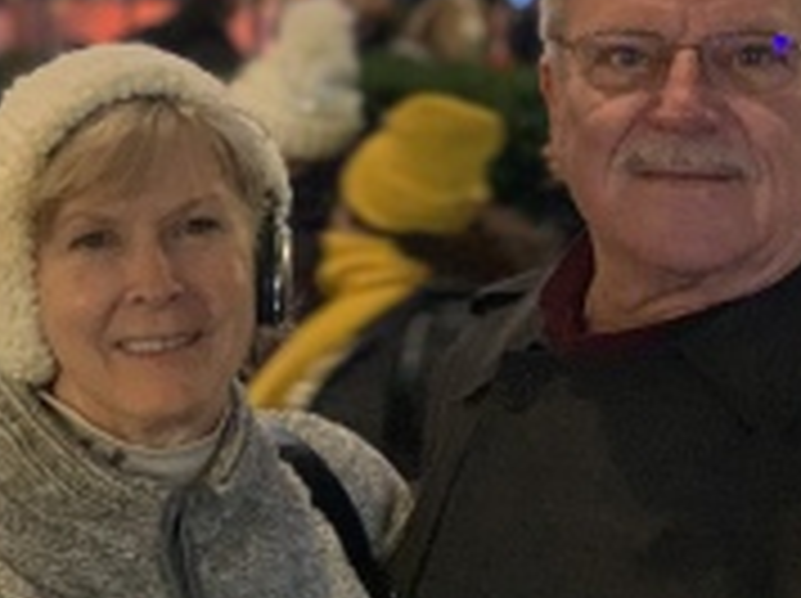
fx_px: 2473
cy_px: 58
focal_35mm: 107
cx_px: 320
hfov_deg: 18.4
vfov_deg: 13.7
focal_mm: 6
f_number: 2.4
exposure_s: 1/30
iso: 640
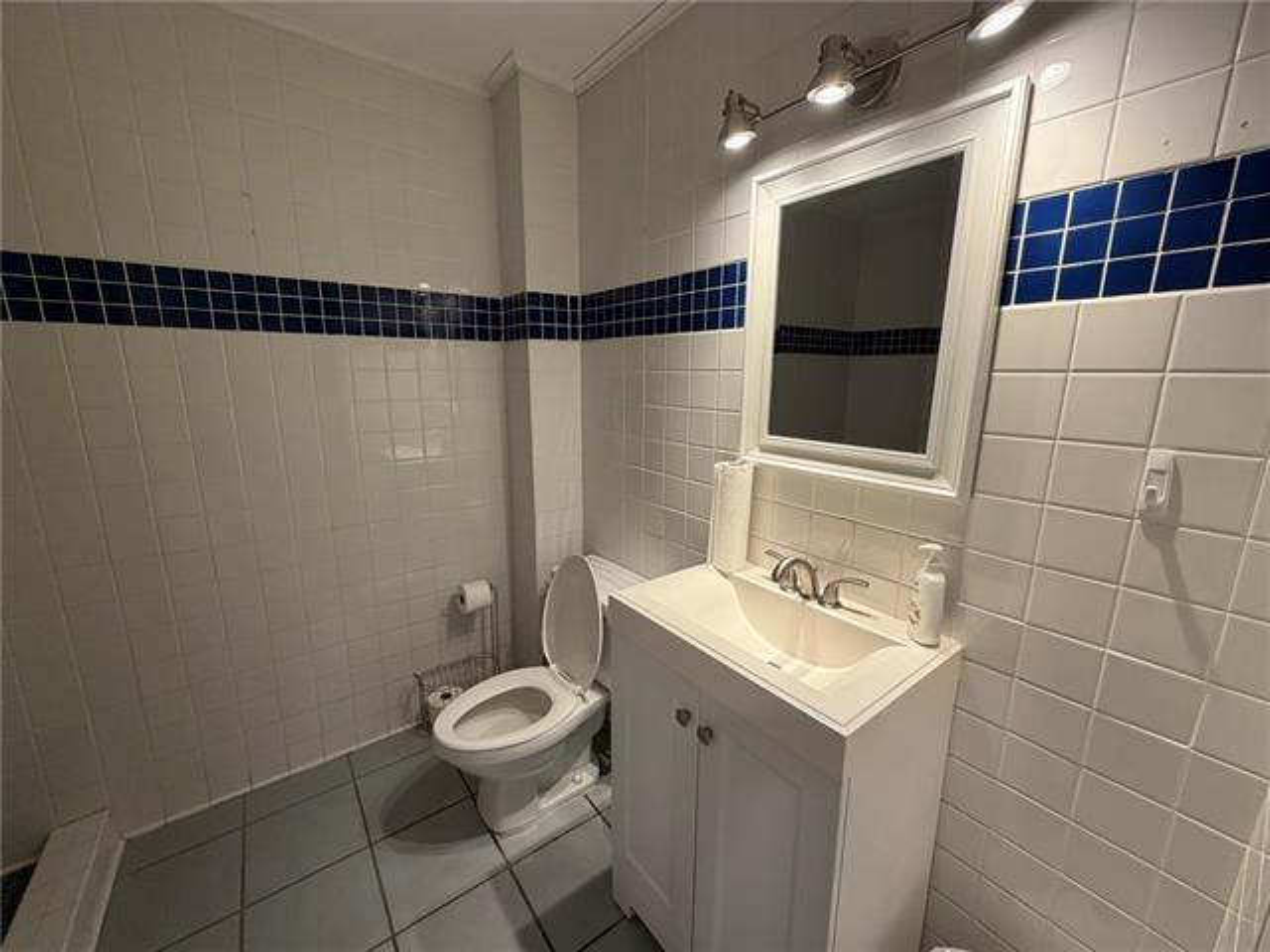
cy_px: 476
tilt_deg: -11.2
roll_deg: +0.2
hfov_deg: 102.1
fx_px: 514
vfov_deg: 85.7
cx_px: 635
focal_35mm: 14
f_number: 2.2
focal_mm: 2.22
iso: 200
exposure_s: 1/120
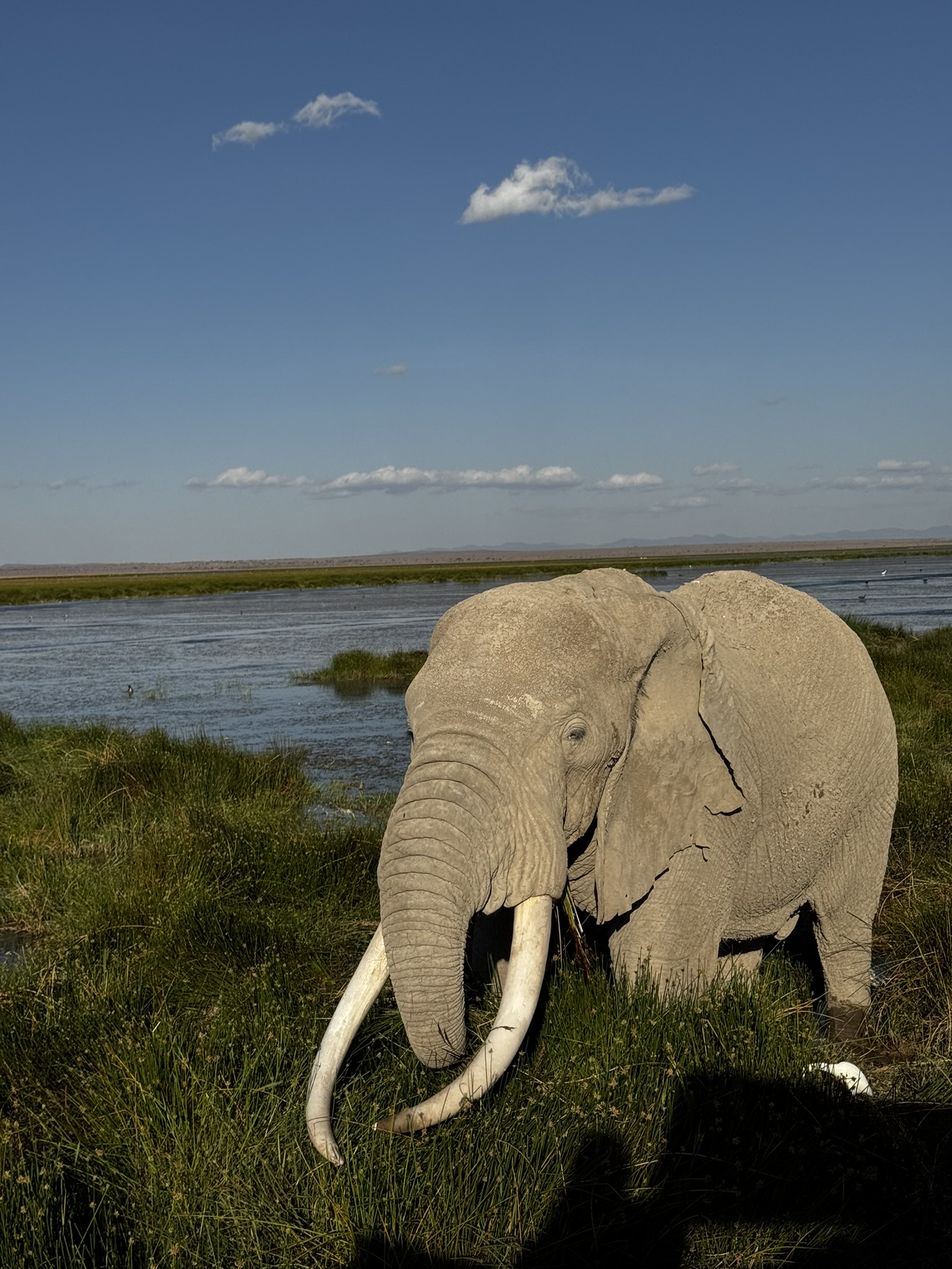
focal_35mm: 48
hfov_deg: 30.3
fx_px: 1760
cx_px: 476
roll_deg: +1.7
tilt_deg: -2.9
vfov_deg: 39.7
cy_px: 634
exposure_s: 1/7937
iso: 64
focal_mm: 6.76
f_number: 1.78
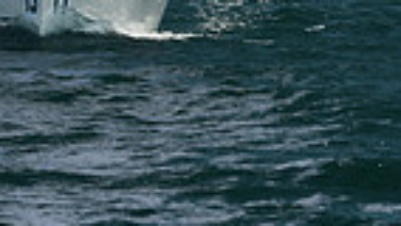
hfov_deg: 4.9
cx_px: 7
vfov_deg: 2.7
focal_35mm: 436
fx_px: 4638
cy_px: -537
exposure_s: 1/640
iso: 320
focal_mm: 102
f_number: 8
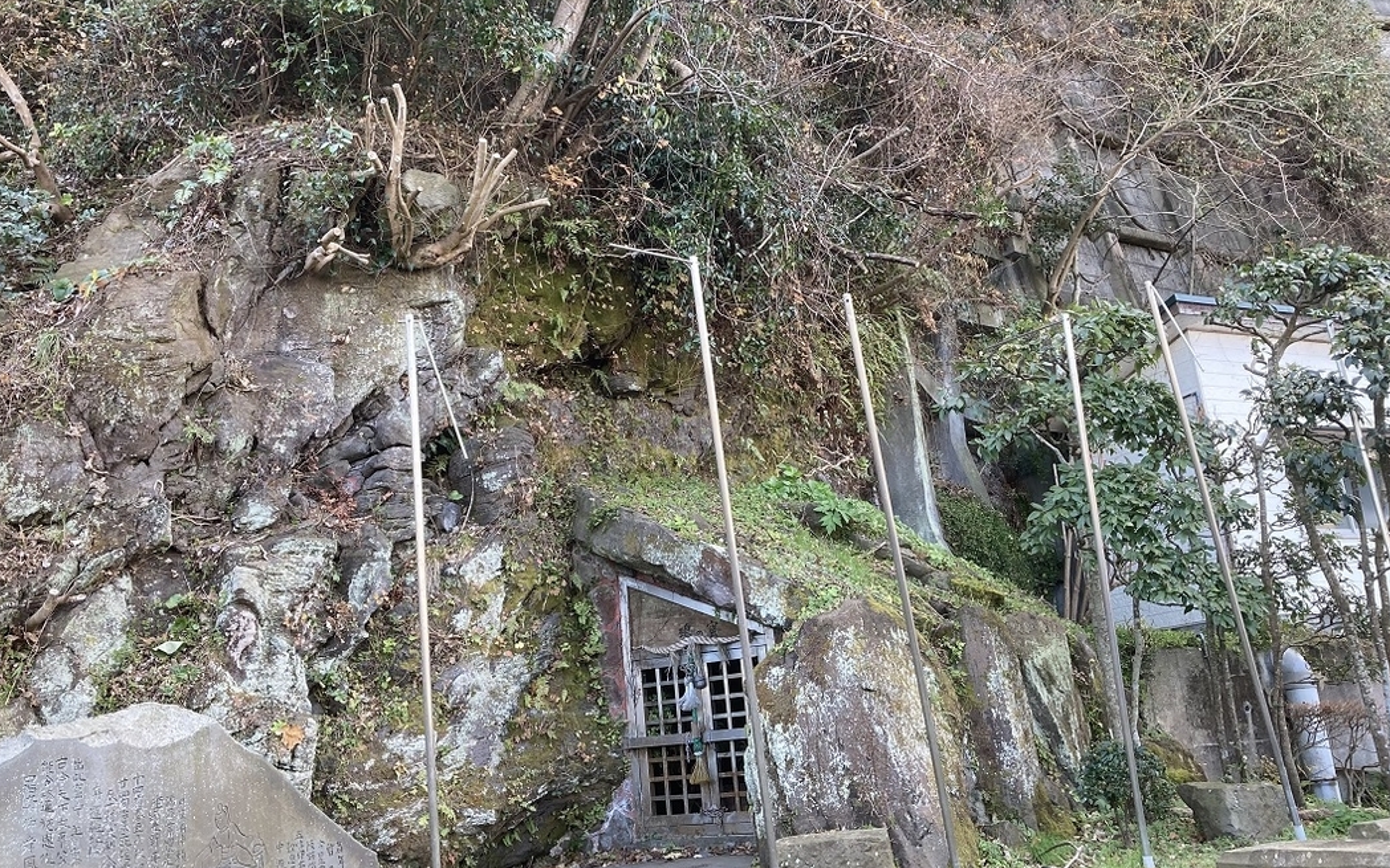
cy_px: 351
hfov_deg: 56.7
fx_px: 1288
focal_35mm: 34
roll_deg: +3.4
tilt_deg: +19.7
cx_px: 664
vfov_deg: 37.1
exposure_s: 1/121
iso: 40
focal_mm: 3.99
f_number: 1.8
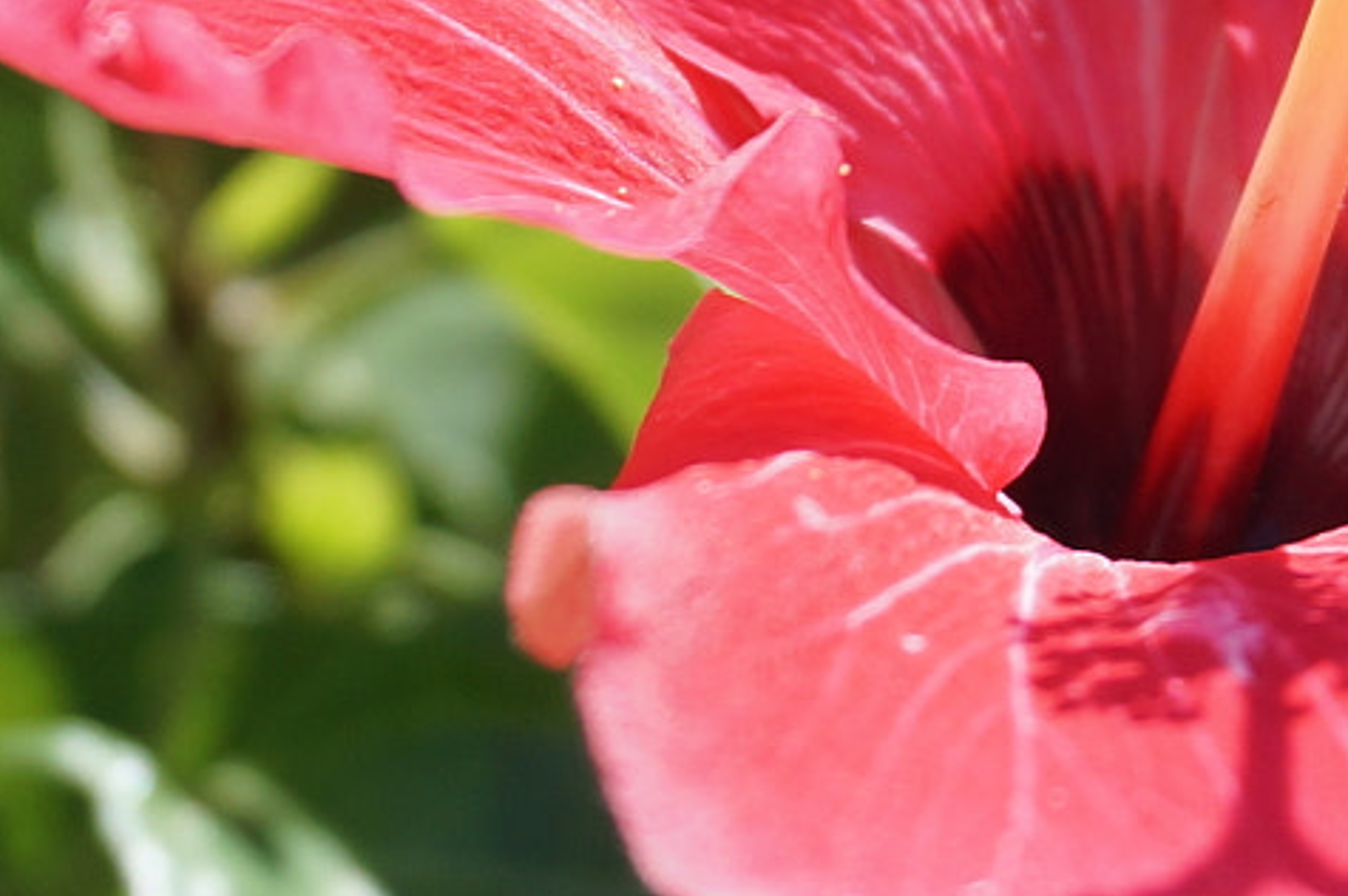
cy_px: -410
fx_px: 6286
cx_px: 1637
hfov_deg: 12.0
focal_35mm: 168
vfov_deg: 8.0
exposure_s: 1/250
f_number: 5.6
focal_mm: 26
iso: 200
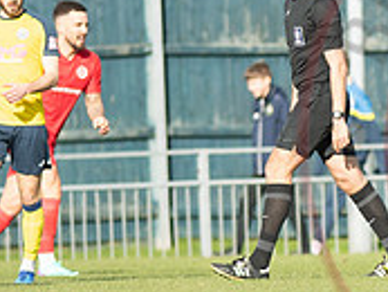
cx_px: 574
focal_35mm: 1448
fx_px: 16241
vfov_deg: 1.0
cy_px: 170
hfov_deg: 1.4
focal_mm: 300
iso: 250
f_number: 2.8
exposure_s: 1/3200
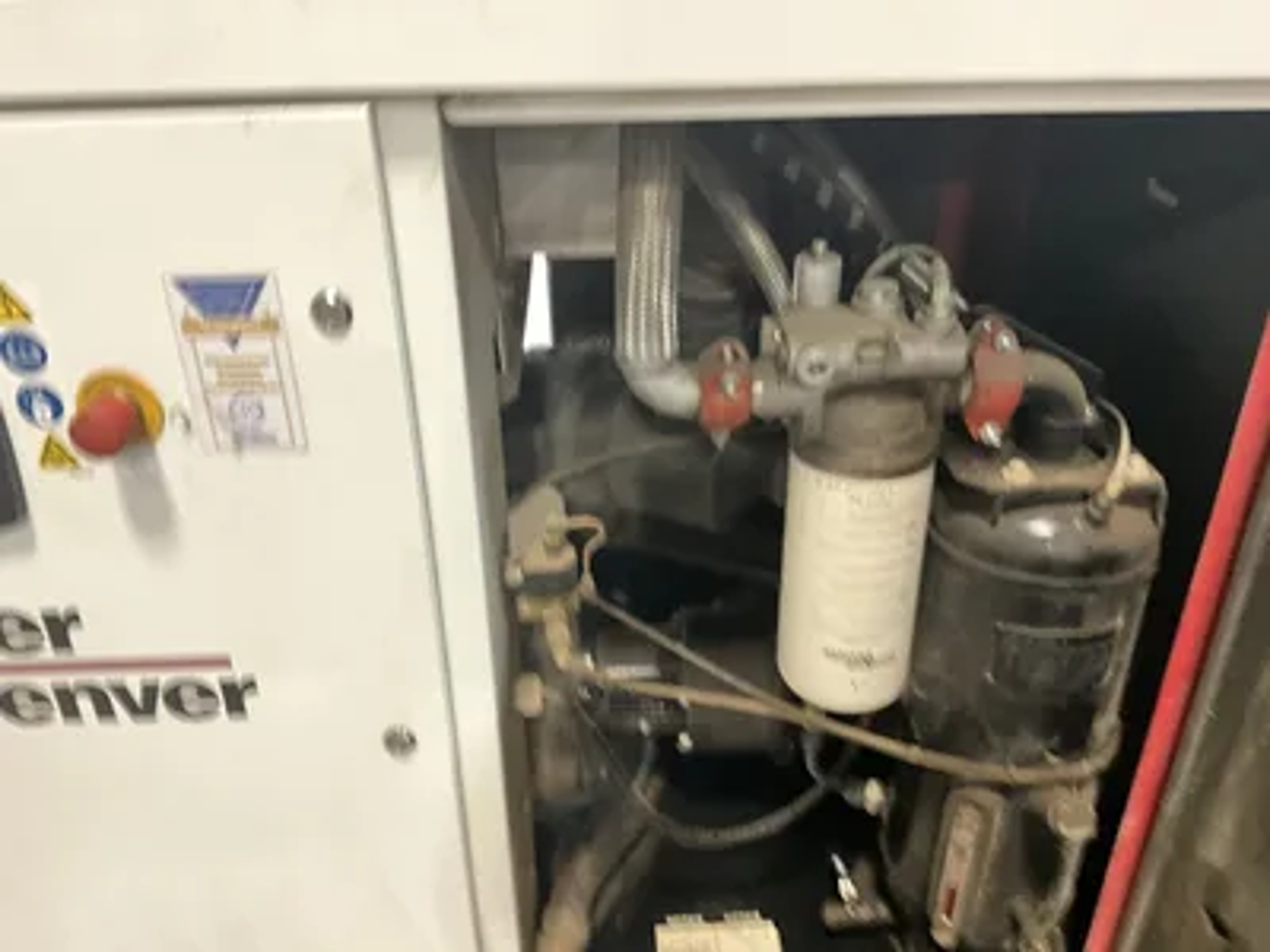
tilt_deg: -29.6
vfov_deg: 48.2
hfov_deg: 61.7
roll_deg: +1.3
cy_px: 476
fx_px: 1064
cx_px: 635
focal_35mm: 29
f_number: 1.8
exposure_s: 1/16
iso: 640
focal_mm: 3
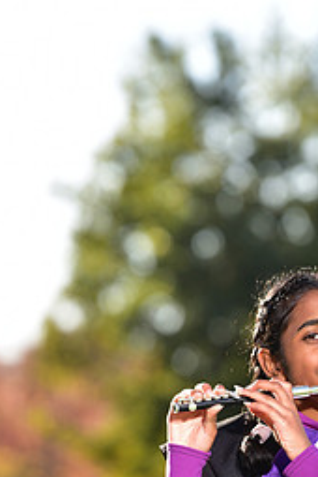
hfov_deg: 3.0
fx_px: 6028
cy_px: 539
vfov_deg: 4.5
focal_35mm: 455
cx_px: 336
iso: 80
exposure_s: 1/200
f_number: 4.5
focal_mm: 200
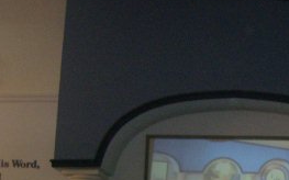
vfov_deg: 13.7
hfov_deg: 21.1
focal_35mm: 93
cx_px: 325
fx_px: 732
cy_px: 212
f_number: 2.8
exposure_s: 1/60
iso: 200
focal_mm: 6
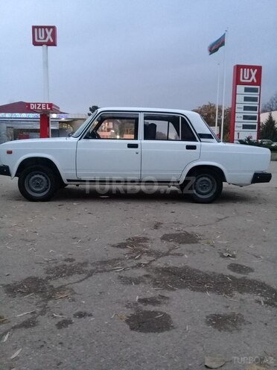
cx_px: 138
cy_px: 185
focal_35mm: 31
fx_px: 331
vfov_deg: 58.4
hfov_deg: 45.4
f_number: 2.2
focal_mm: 3.3
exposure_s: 1/15
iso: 200
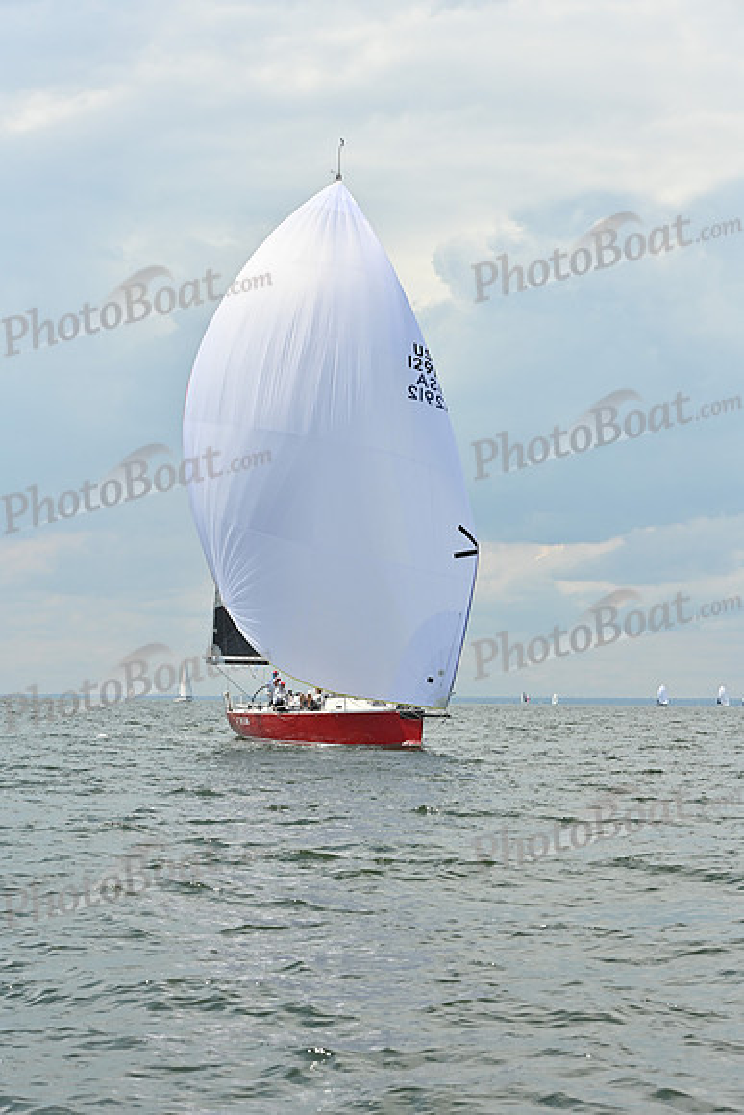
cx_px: 372
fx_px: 2323
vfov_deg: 27.0
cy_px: 558
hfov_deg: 18.2
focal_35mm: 75
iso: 320
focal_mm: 75
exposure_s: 1/1600
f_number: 8
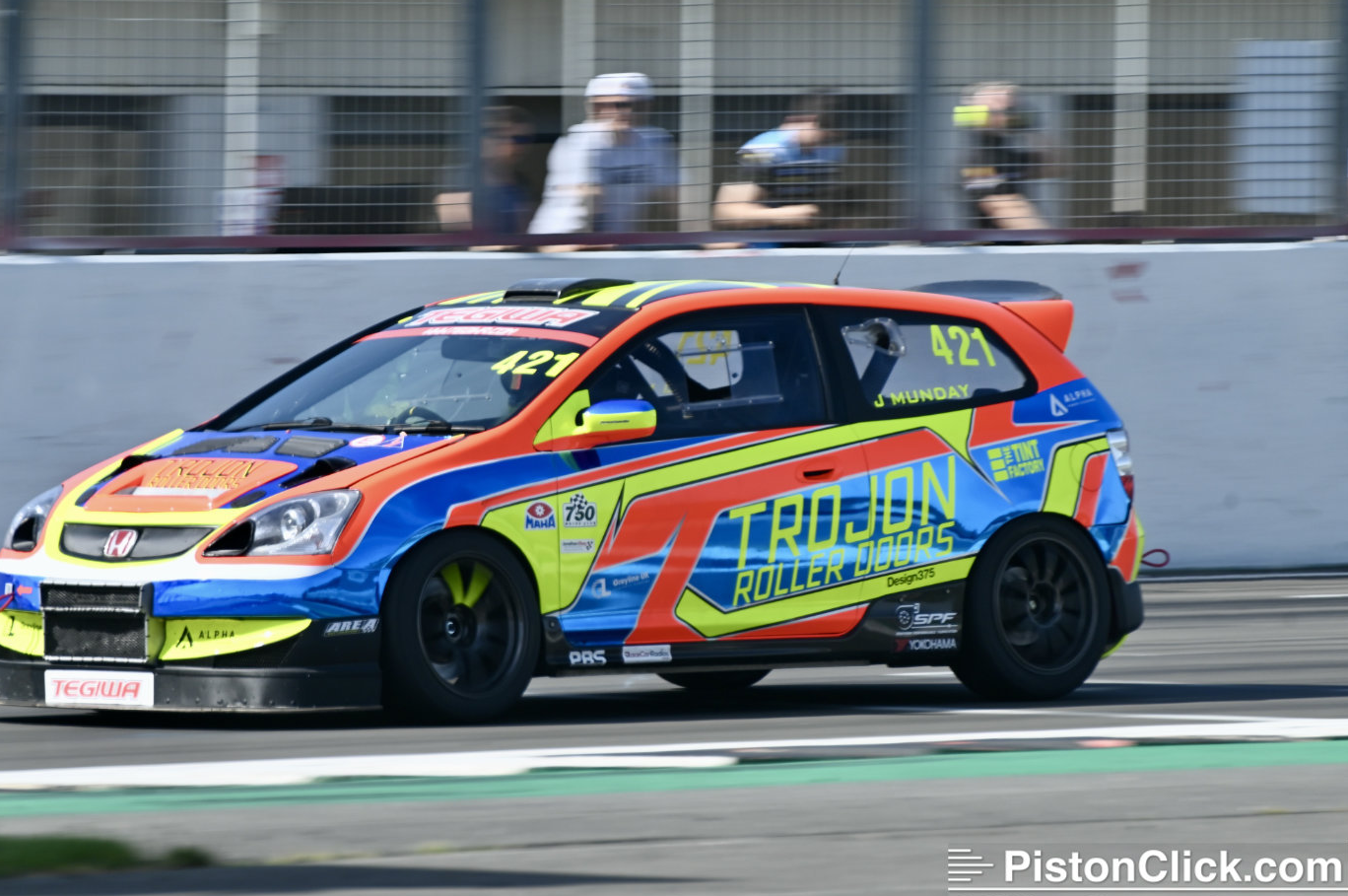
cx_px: 453
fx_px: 13129
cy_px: 445
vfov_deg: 3.9
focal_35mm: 351
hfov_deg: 5.9
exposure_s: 1/400
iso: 200
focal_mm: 240
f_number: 10
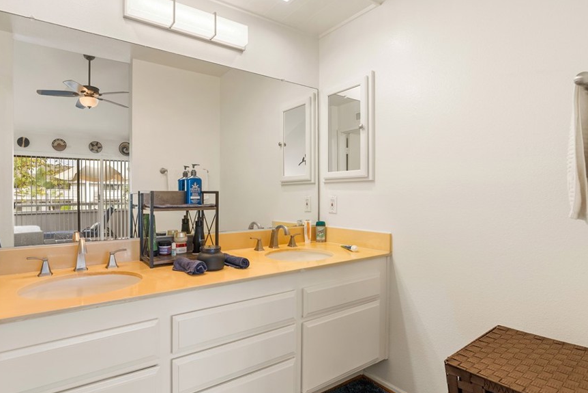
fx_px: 310
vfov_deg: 64.6
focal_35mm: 19
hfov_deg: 86.4
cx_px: 254
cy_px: 194
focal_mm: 16
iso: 100
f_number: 9
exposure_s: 1/8
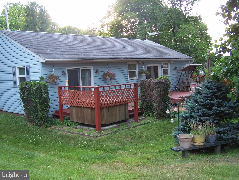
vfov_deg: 37.7
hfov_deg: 49.0
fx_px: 262
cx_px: 120
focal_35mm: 38
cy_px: 90
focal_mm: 6.3
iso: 80
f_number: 2.8
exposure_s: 1/60
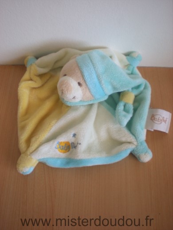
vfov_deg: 49.0
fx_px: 253
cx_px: 86
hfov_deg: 37.7
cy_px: 115
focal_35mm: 38
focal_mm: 6.3
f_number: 3.1
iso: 132
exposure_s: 1/62.1
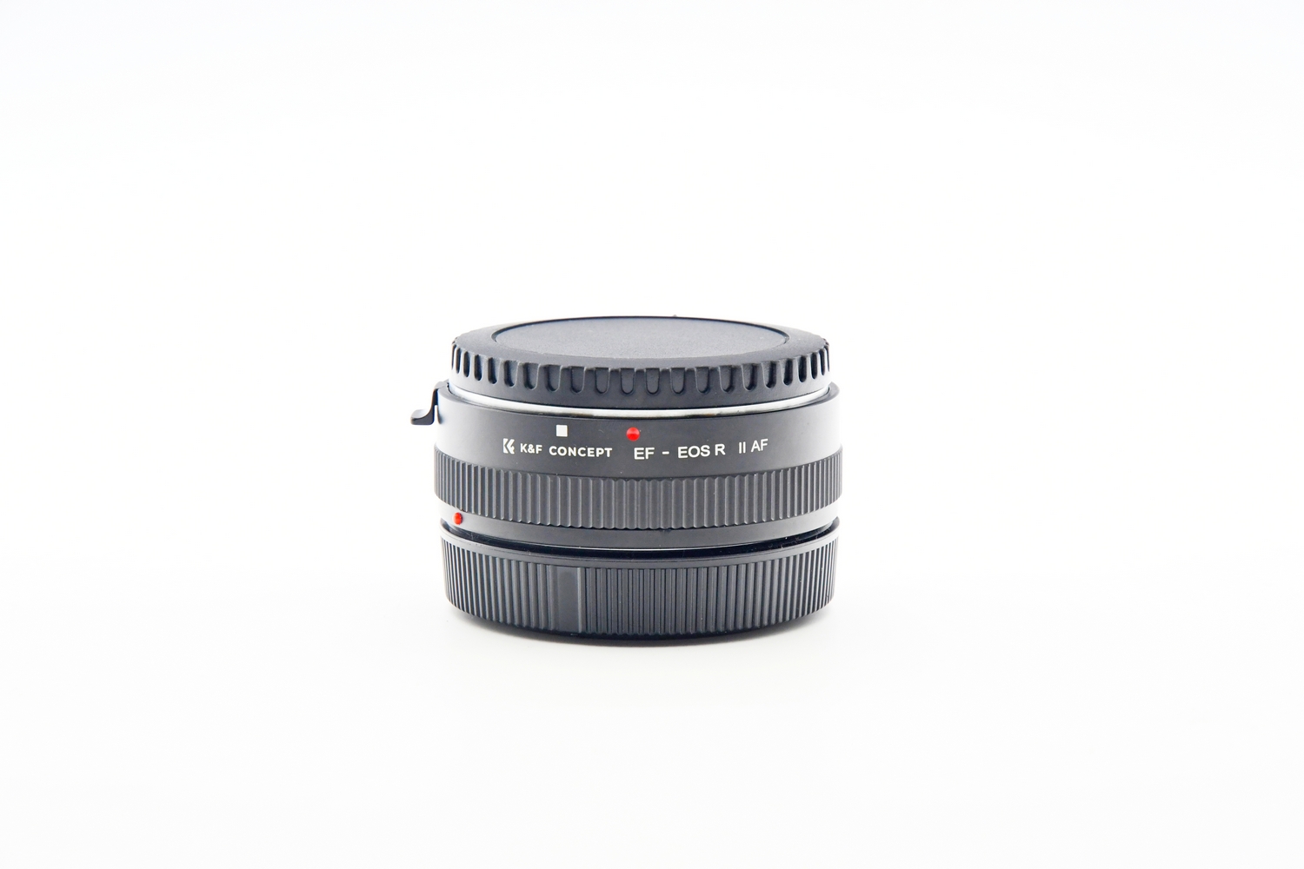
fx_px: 4346
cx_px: 652
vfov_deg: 11.4
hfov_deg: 17.1
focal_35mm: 120
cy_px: 434
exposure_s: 1/100
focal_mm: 80
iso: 1250
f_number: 8
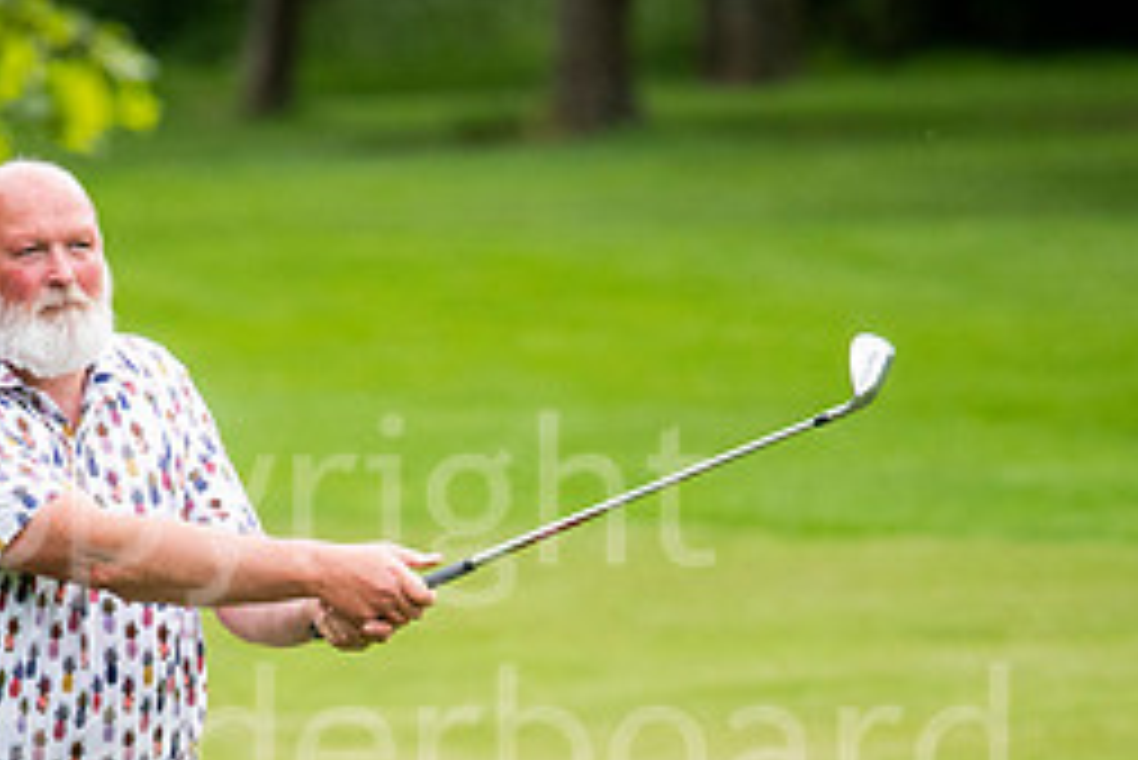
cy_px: 785
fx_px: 32640
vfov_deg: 1.3
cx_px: 436
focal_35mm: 1032
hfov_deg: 2.0
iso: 500
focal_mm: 300
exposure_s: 1/2000
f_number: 4
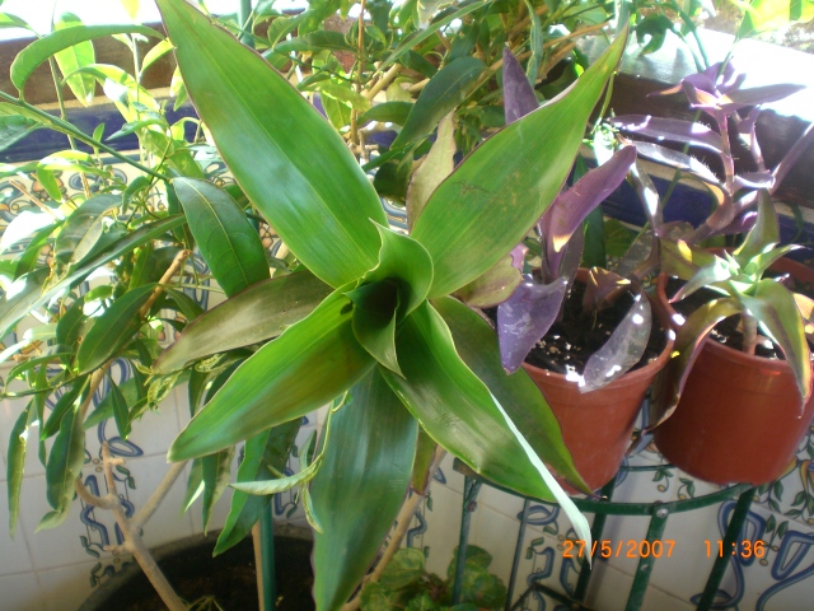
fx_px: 894
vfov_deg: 37.7
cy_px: 306
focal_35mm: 38
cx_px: 407
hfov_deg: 49.0
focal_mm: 6.3
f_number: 3.1
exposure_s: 1/60
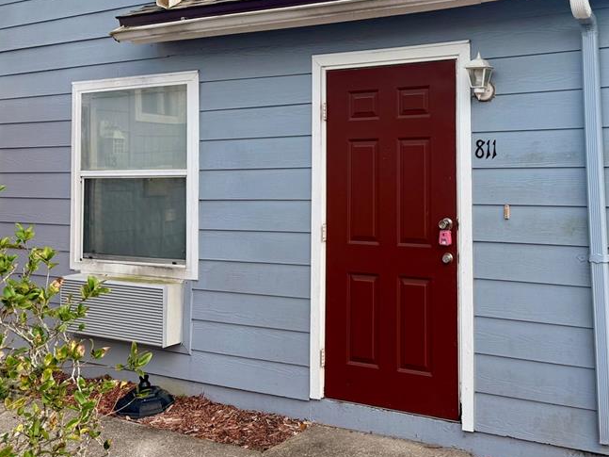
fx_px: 668
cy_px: 138
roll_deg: -0.1
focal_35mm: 38
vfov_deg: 37.1
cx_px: 436
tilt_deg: +3.5
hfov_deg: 47.6
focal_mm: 6.76
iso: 100
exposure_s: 1/1464
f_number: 1.78
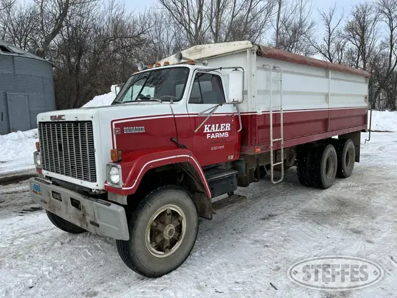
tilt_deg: -6.5
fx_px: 298
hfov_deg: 67.3
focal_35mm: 26
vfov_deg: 53.1
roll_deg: +0.9
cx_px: 198
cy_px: 149
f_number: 1.5
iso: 50
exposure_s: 1/8696
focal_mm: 5.7
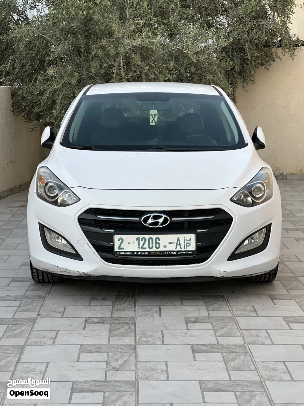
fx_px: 901
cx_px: 152
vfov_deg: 25.3
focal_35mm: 77
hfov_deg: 19.1
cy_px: 203
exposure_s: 1/61
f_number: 2.8
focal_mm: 9
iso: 250
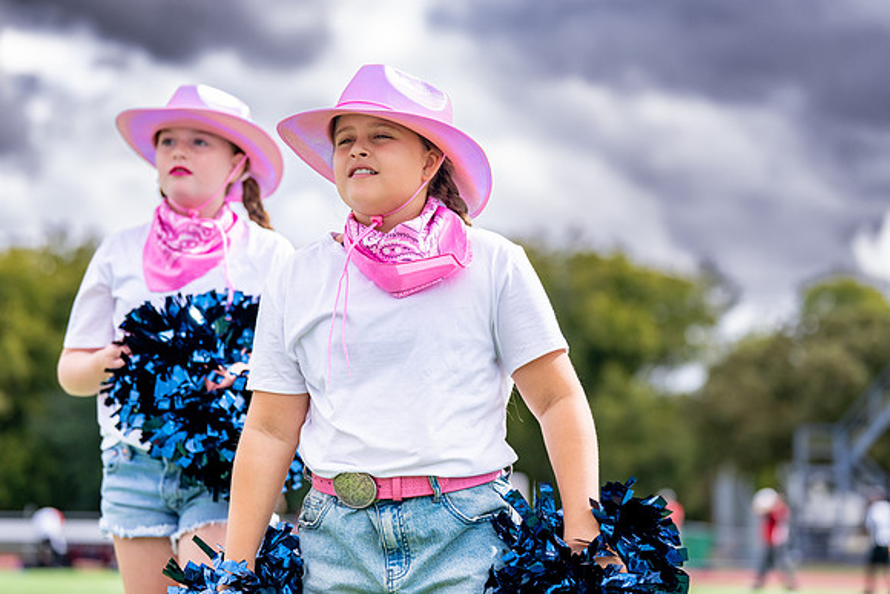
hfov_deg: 19.9
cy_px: 263
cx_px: 440
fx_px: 2540
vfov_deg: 13.3
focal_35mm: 103
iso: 320
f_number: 2.8
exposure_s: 1/2500
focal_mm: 91
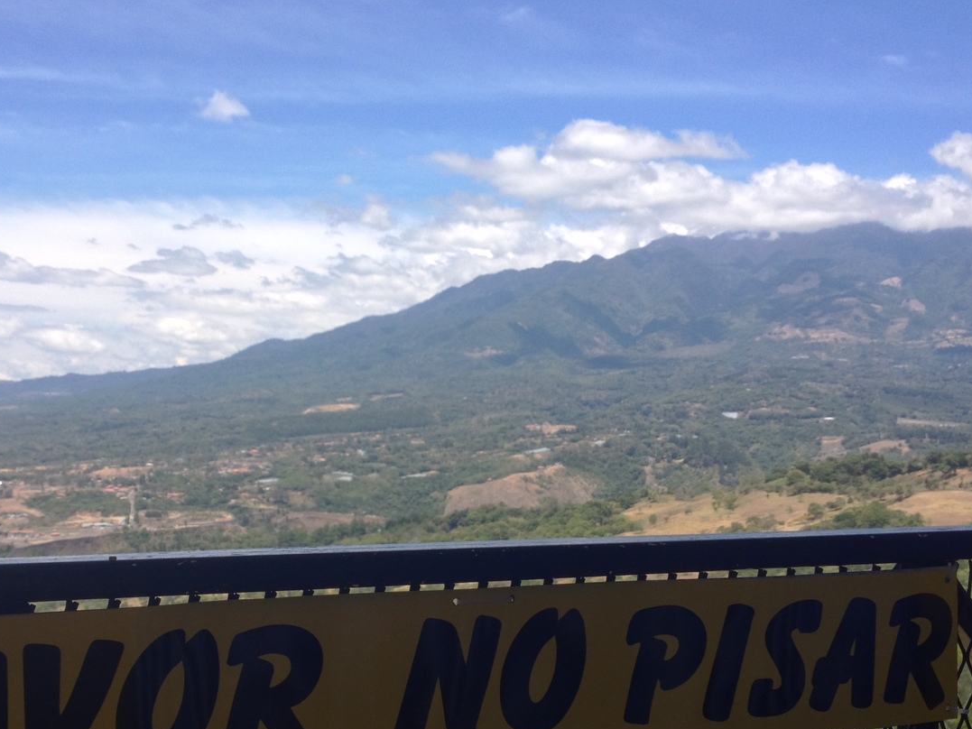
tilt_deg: -4.7
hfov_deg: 36.7
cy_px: 454
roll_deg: +0.8
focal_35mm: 52
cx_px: 406
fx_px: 1460
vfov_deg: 27.9
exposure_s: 1/412
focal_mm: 4.28
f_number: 2.4
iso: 50
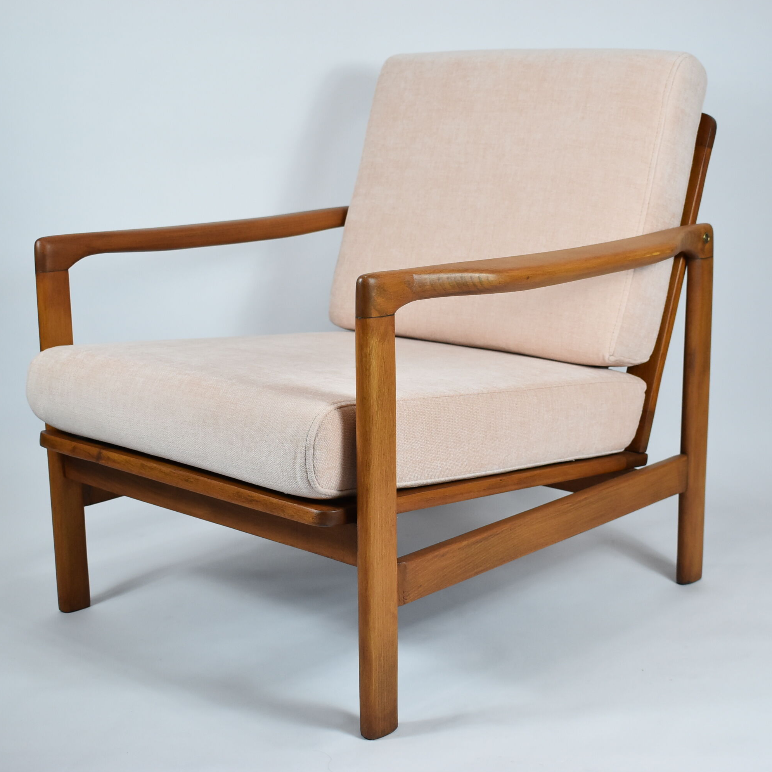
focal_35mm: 56
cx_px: 409
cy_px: 386
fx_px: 1404
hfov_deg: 30.7
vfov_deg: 30.7
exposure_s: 1/125
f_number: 5
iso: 800
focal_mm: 29
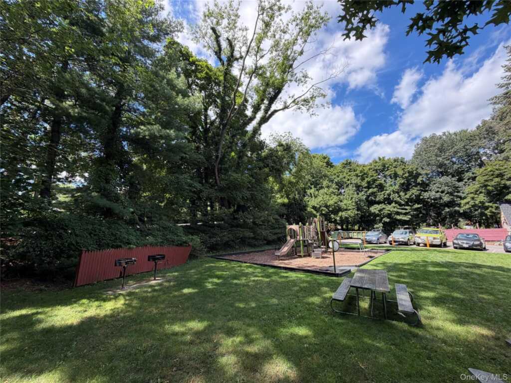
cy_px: 192
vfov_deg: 85.7
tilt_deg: +11.9
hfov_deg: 102.1
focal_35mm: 14
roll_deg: +0.9
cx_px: 256
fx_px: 207
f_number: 2.2
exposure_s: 1/502
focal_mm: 2.22
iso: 40
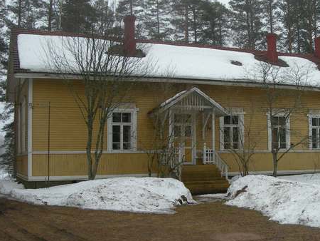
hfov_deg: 35.1
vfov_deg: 27.1
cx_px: 221
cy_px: 119
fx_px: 499
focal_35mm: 54
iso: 50
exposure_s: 1/180
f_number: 4.8
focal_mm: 7.8
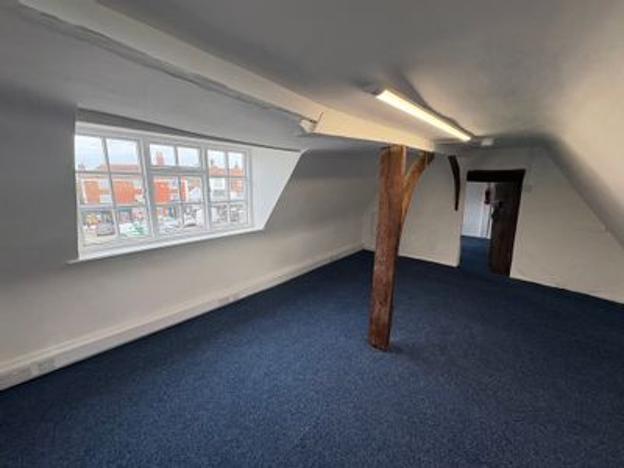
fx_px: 252
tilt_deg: -12.2
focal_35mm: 14
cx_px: 312
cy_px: 234
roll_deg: -0.5
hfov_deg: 102.1
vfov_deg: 85.7
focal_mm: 2.22
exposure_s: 1/141
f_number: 2.2
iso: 64
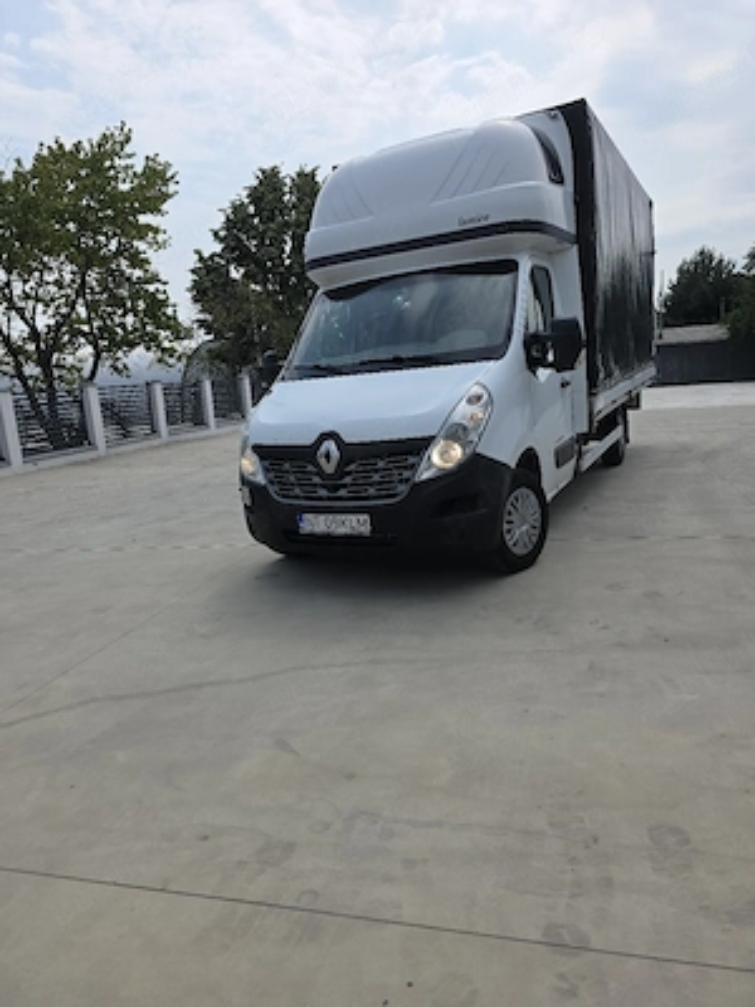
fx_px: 669
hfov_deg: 58.9
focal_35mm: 23
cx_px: 378
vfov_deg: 73.9
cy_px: 504
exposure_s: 1/1429
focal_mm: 6.3
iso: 12
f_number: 1.7
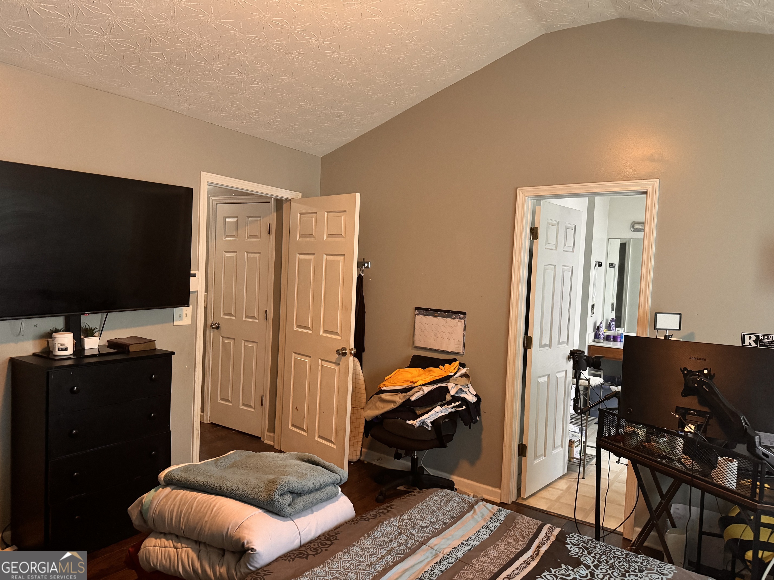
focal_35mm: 24
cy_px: 290
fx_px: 537
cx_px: 387
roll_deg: -2.0
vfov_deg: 56.8
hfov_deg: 71.6
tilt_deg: -2.7
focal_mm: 6.76
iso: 1000
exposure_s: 1/40
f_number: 1.78
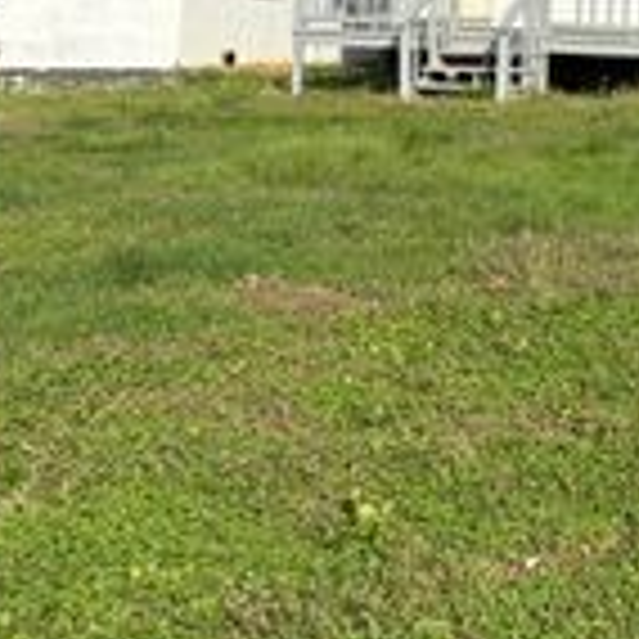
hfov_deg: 19.2
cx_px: 914
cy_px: -106
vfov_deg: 20.2
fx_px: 1692
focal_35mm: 81
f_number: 1.6
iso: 50
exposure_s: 1/3448
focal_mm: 5.96
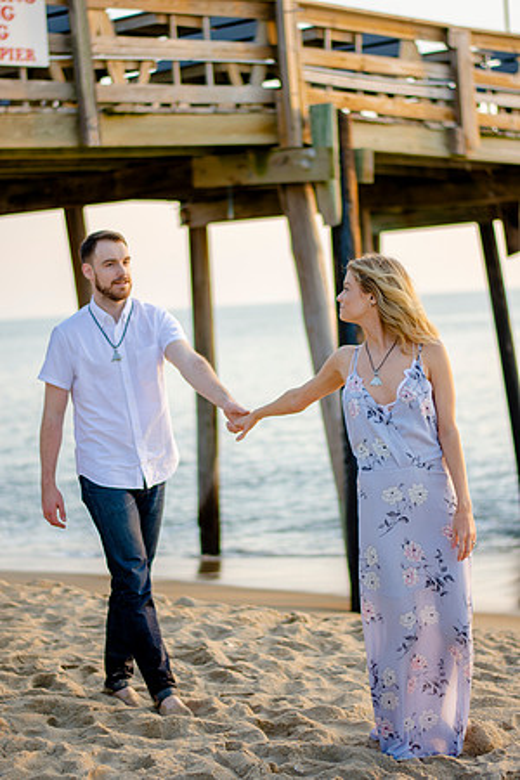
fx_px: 1625
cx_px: 260
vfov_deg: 27.0
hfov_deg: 18.2
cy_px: 390
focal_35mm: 75
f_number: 1.8
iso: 100
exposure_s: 1/400
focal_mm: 50
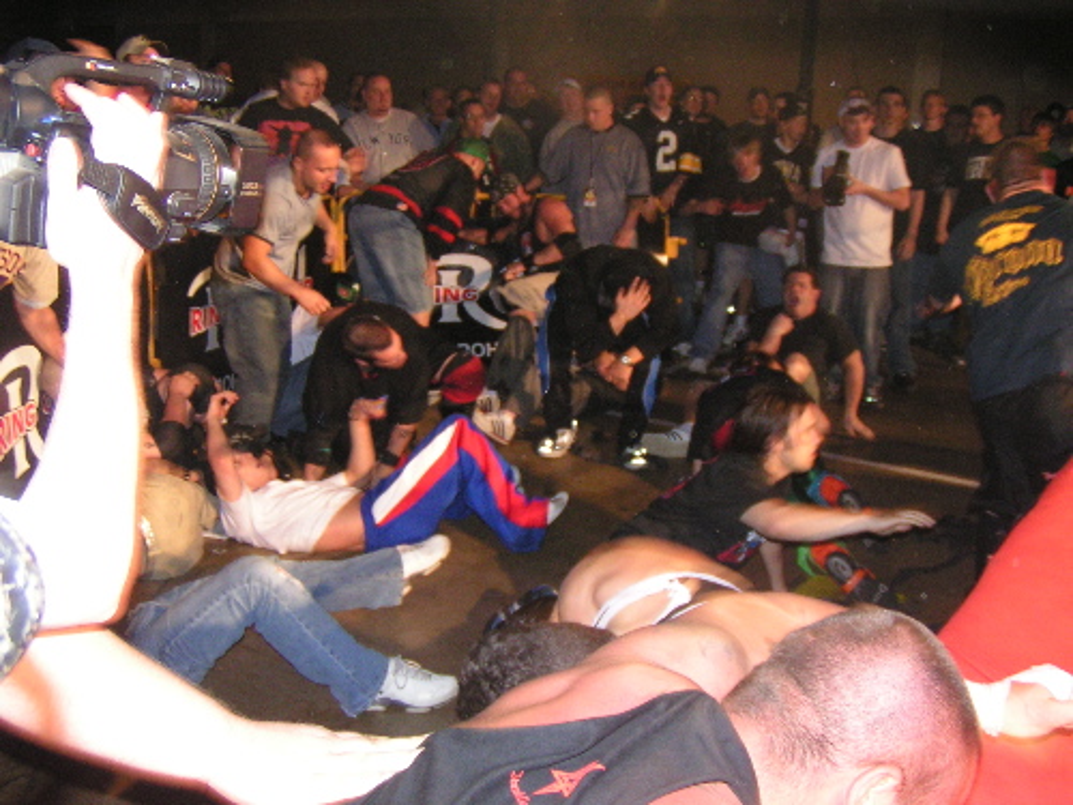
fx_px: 1178
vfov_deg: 37.7
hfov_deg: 49.0
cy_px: 402
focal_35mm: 38
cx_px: 536
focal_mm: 5.8
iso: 200
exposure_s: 1/40
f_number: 2.8
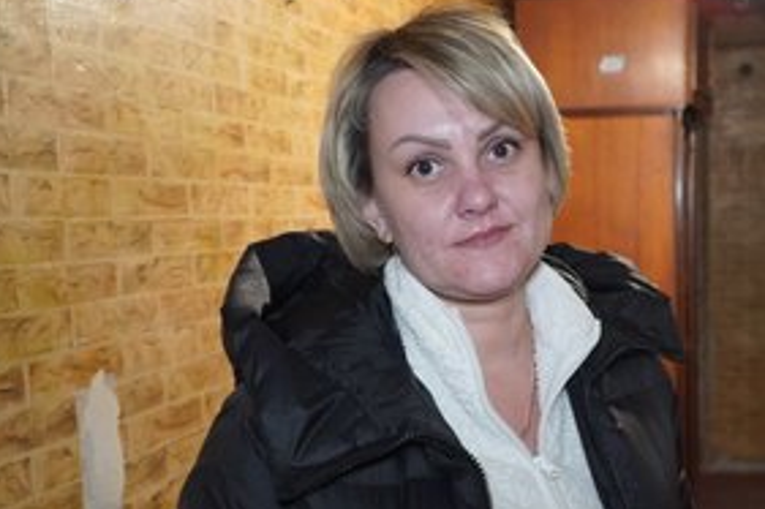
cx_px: 531
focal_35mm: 47
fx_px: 998
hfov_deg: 41.2
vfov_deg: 28.5
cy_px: 323
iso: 6400
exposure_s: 1/160
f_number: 4
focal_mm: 22
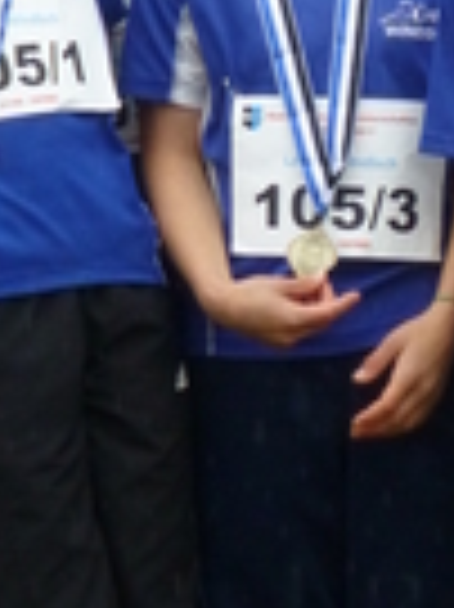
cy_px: 140
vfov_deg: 3.2
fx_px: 10772
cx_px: 366
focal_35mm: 615
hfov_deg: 2.4
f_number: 5.4
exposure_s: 1/320
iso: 400
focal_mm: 27.6
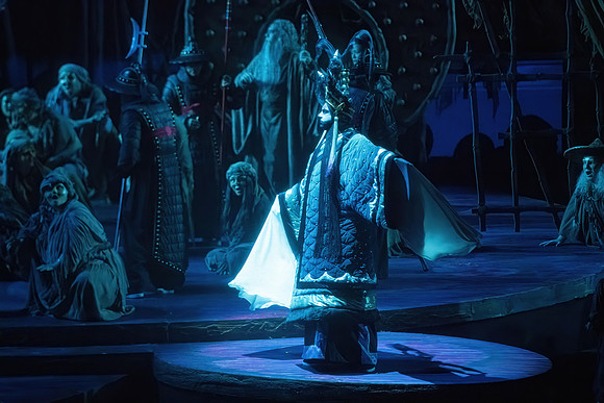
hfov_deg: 10.3
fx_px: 3356
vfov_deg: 6.9
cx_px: 302
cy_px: 202
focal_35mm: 200
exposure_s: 1/400
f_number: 4.5
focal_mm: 200
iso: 20000
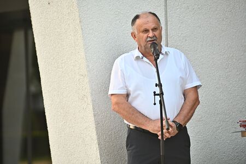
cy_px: 82
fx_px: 1367
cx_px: 123
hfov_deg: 10.3
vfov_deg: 6.9
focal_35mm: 200
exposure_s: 1/500
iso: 1000
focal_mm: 200
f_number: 3.5
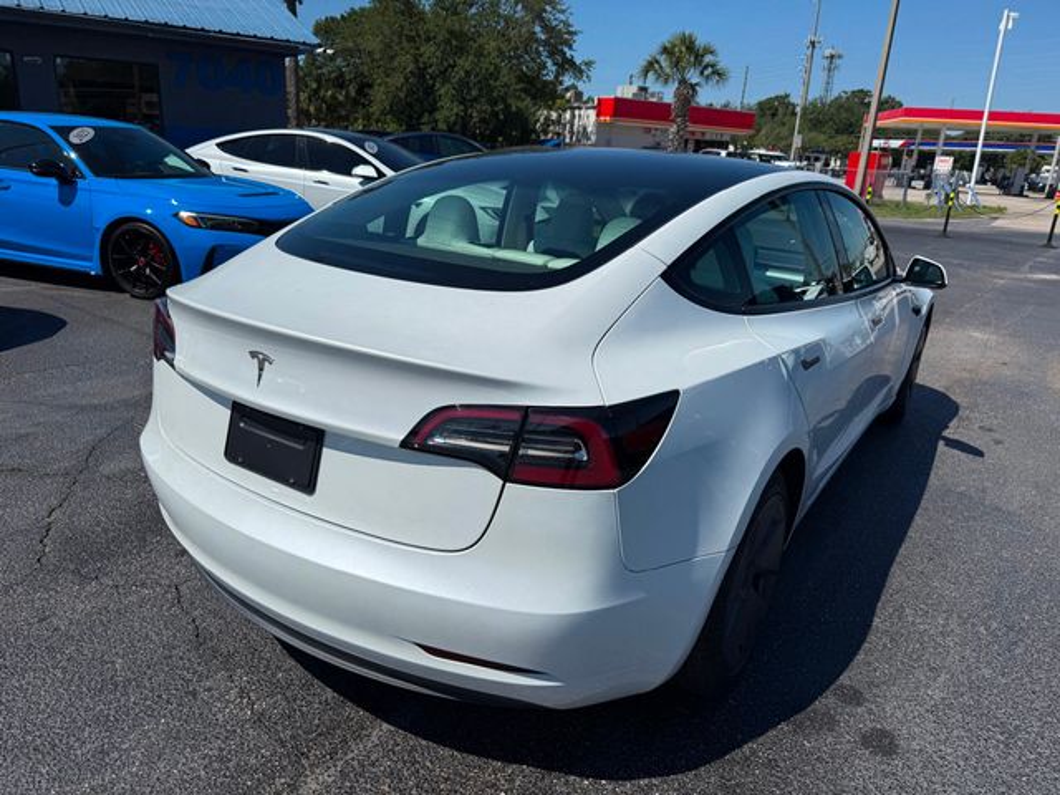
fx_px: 735
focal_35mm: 24
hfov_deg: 71.6
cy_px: 398
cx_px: 530
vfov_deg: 56.8
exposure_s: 1/11905
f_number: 1.78
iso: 80
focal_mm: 6.76
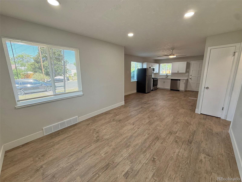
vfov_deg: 85.7
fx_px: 98
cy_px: 91
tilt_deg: -11.3
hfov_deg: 102.1
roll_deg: +0.8
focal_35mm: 14
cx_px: 121
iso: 125
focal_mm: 2.22
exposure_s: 1/120
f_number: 2.2
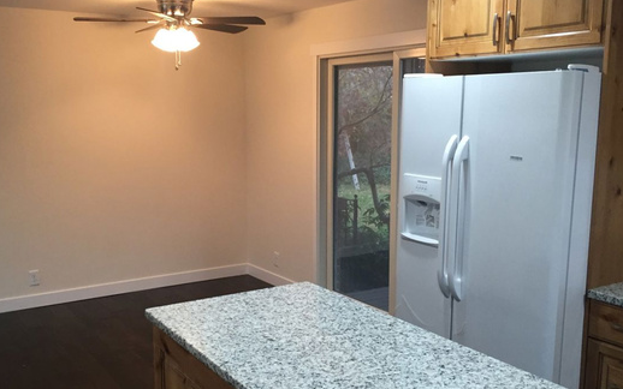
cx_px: 278
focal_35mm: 38
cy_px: 209
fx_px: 645
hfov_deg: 51.4
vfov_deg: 33.6
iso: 125
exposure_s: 1/30
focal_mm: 4.15
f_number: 2.2
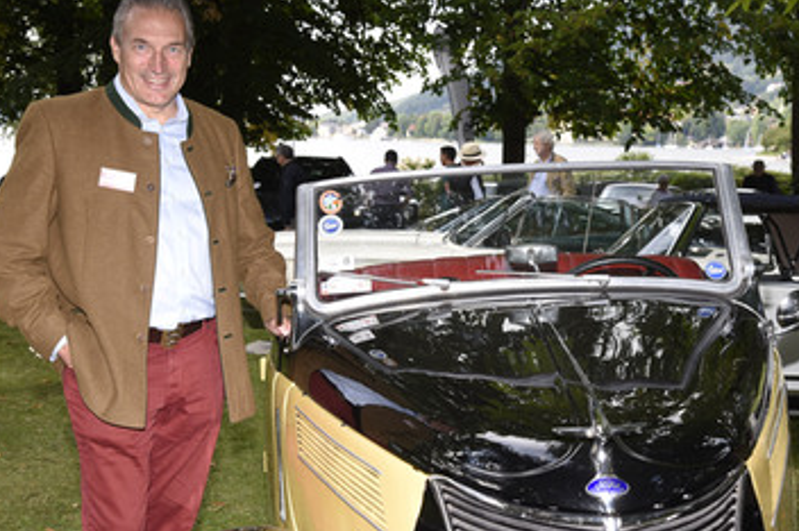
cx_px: 446
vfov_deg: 22.9
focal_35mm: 59
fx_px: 1308
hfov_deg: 33.9
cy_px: 277
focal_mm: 46
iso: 400
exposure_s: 1/125
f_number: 8
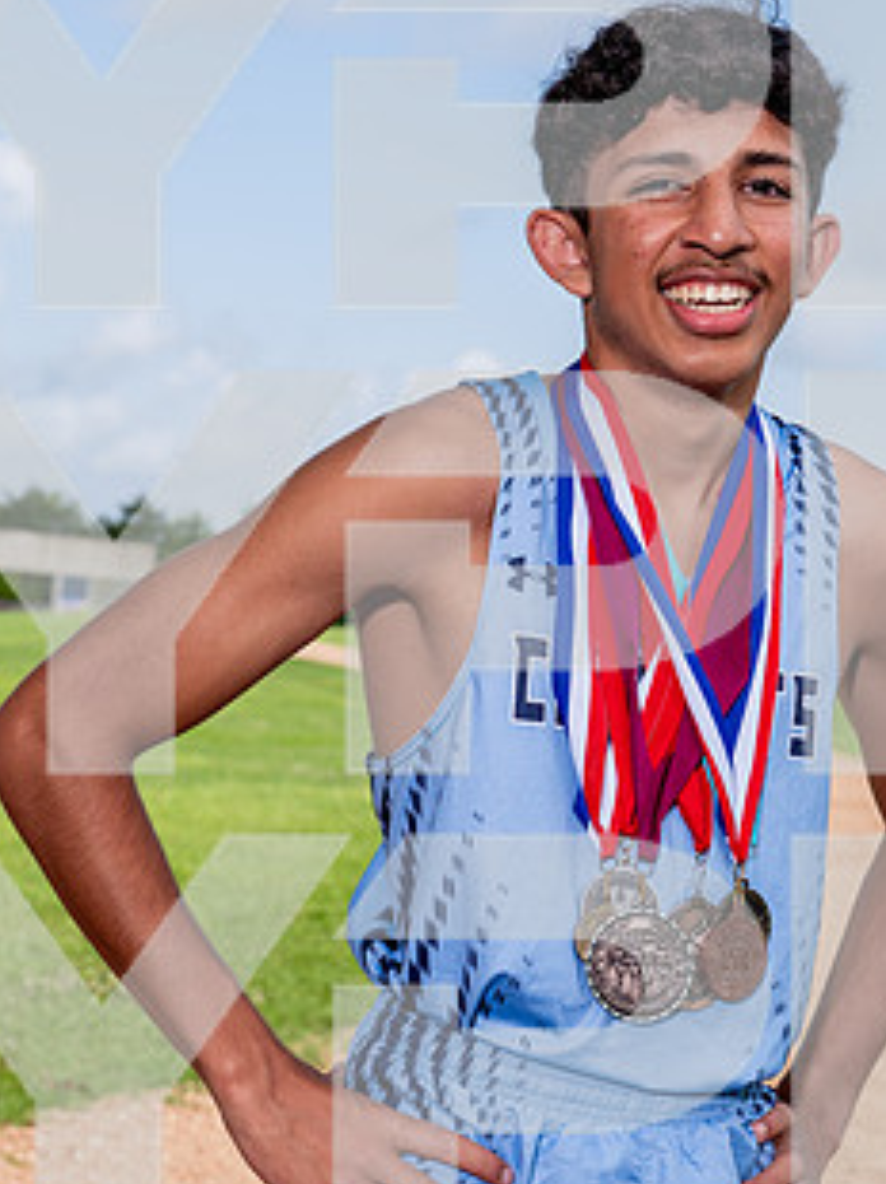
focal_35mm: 81
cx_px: 271
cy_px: 575
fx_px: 2768
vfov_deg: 24.1
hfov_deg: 18.1
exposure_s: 1/640
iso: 100
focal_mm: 45
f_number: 5.6
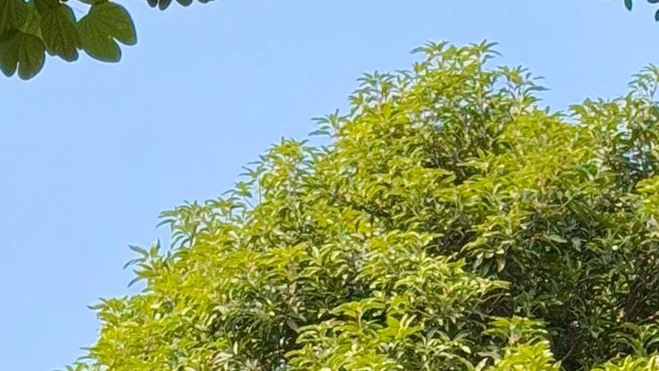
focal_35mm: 160
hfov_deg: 13.3
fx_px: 2796
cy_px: 560
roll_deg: -1.8
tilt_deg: +27.9
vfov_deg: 7.5
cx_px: 590
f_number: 1.78
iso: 64
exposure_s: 1/715
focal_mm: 6.76
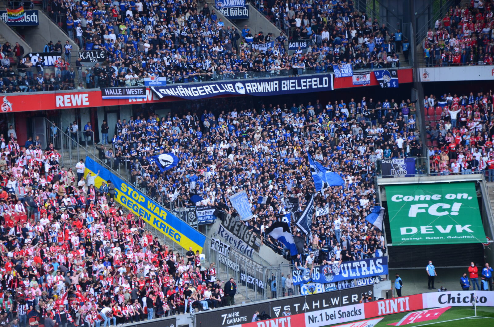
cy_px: 164
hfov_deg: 13.1
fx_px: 2157
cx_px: 247
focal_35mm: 158
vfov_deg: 8.7
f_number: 5.6
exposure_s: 1/500
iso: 360
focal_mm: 105
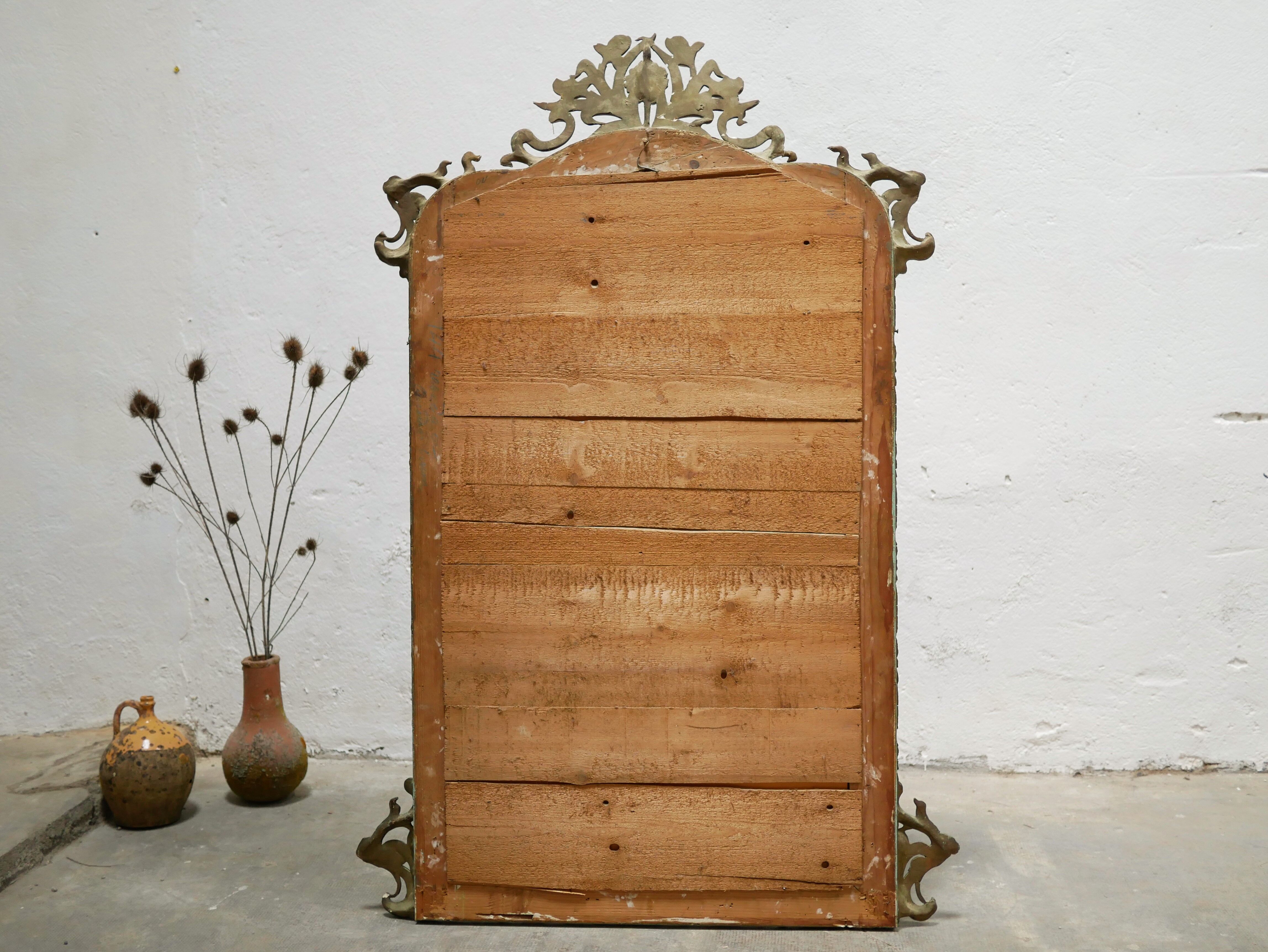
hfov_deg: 46.8
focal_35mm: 40
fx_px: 1466
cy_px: 476
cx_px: 634
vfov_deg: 36.0
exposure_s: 1/60
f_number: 1.7
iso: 500
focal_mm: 20
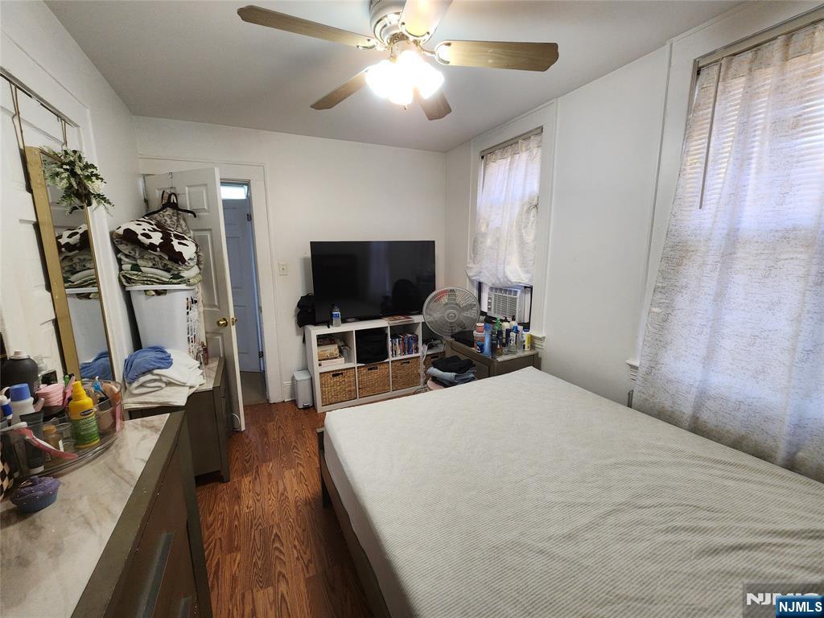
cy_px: 309
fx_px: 309
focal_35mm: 13
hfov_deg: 106.2
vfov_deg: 89.9
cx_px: 412
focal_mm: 2.2
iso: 160
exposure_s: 1/60
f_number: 2.2
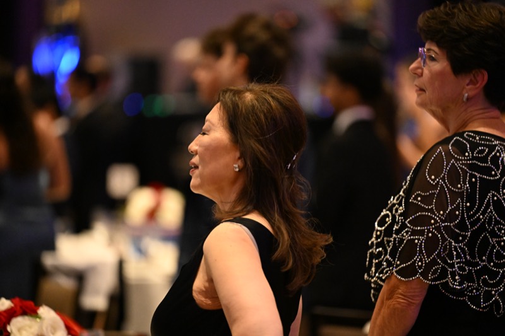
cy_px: 168
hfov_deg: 10.3
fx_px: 2805
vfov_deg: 6.9
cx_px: 252
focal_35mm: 200
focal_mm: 200
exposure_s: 1/100
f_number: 2.8
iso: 8000
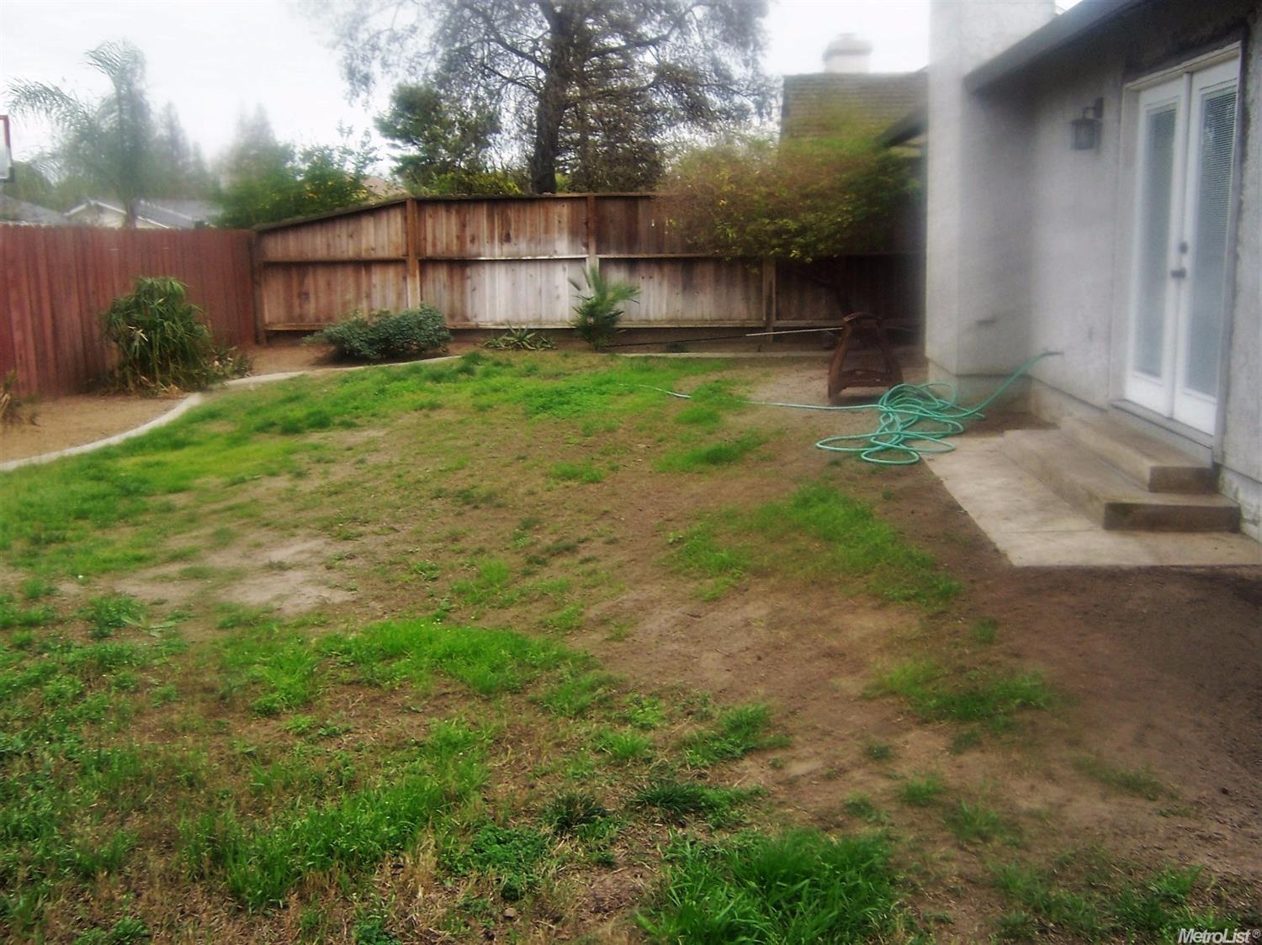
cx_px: 631
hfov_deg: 55.4
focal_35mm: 33
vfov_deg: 42.9
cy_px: 472
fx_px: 1203
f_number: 3.4
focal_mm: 5.5
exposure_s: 1/180
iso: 80
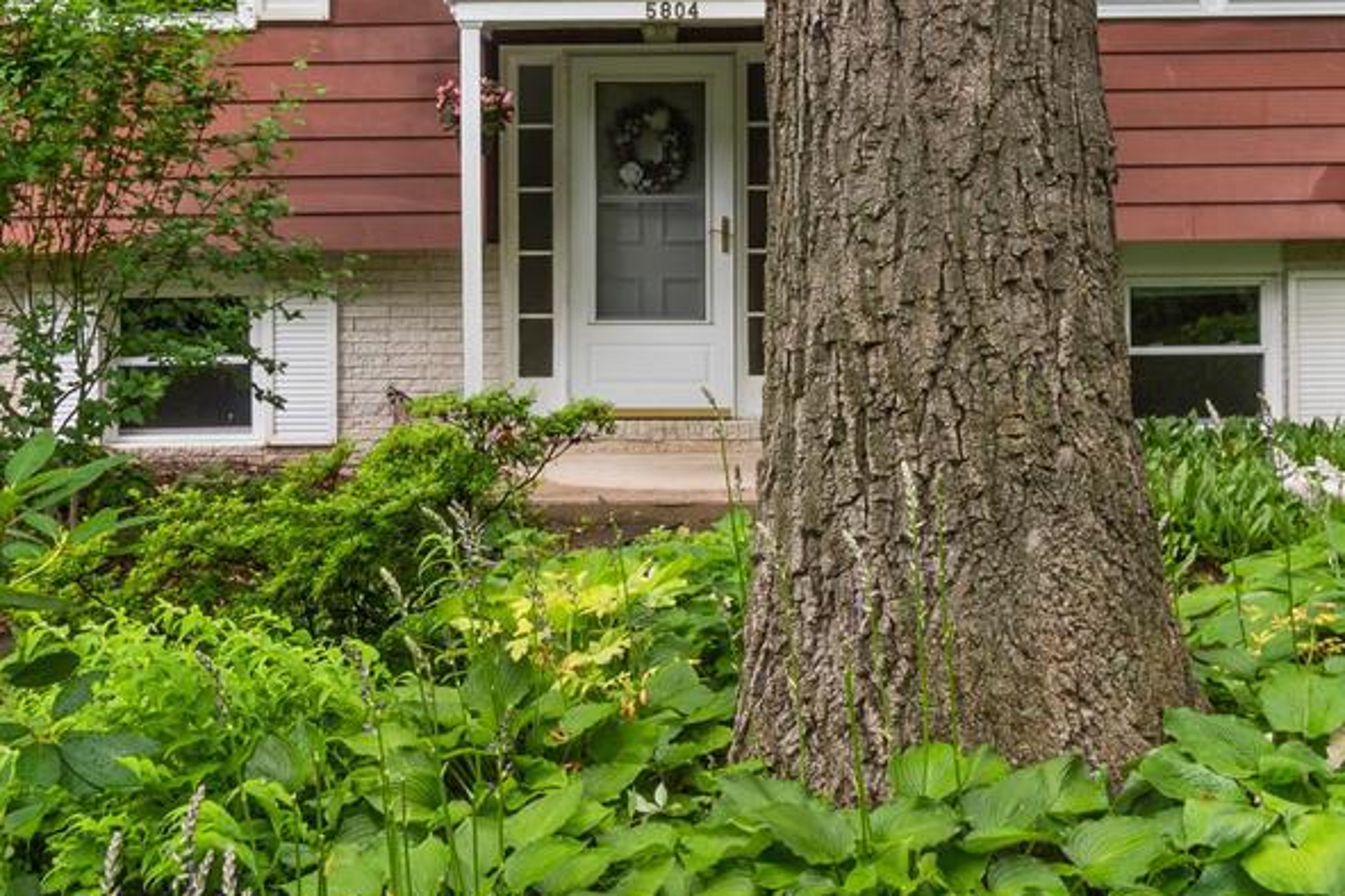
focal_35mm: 52
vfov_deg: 25.0
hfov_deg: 38.0
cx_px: 508
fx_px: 1943
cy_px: 40
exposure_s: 1/8
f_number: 8
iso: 100
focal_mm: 10
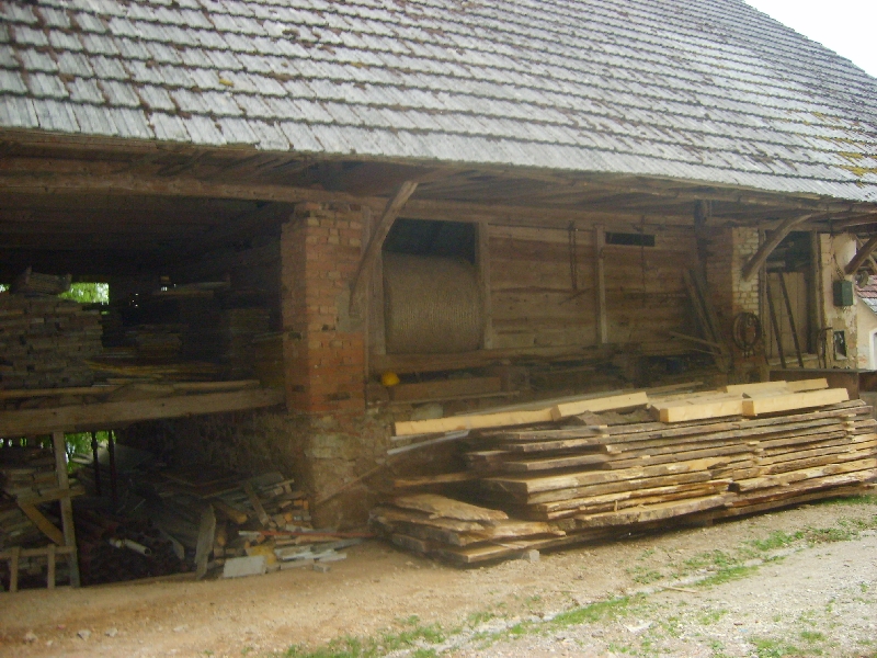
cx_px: 438
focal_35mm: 35
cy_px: 329
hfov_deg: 52.6
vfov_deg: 40.7
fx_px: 887
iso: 184
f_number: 2.8
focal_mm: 5.8
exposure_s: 1/45
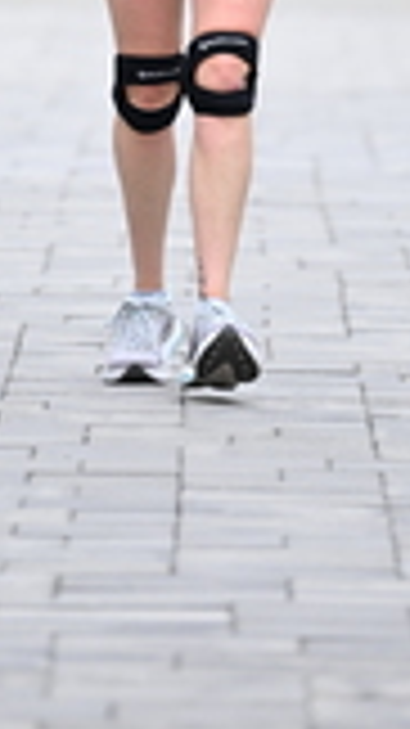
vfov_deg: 3.0
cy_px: -252
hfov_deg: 1.7
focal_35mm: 713
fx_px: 13795
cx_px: 164
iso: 640
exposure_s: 1/1250
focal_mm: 200
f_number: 2.8
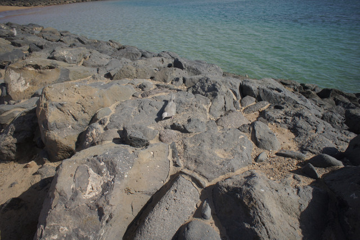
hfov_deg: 73.8
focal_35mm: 24
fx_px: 240
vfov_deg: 53.1
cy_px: 120
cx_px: 180
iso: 200
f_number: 6.3
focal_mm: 16
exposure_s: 1/640
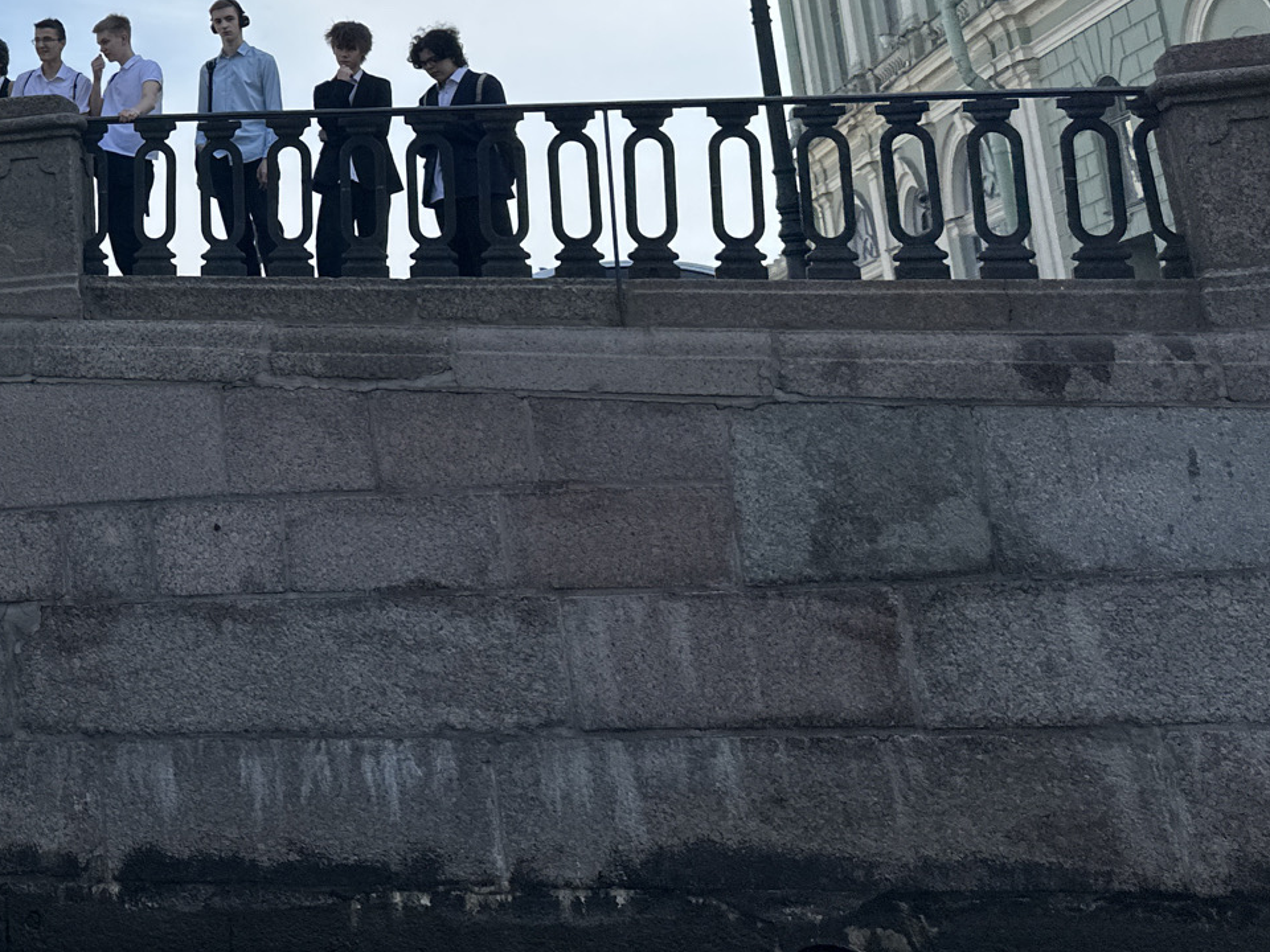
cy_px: 75
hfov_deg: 34.4
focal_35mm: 50
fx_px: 1834
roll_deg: +3.2
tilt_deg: +14.2
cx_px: -29
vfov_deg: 27.9
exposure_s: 1/5263
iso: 80
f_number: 1.78
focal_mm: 6.86
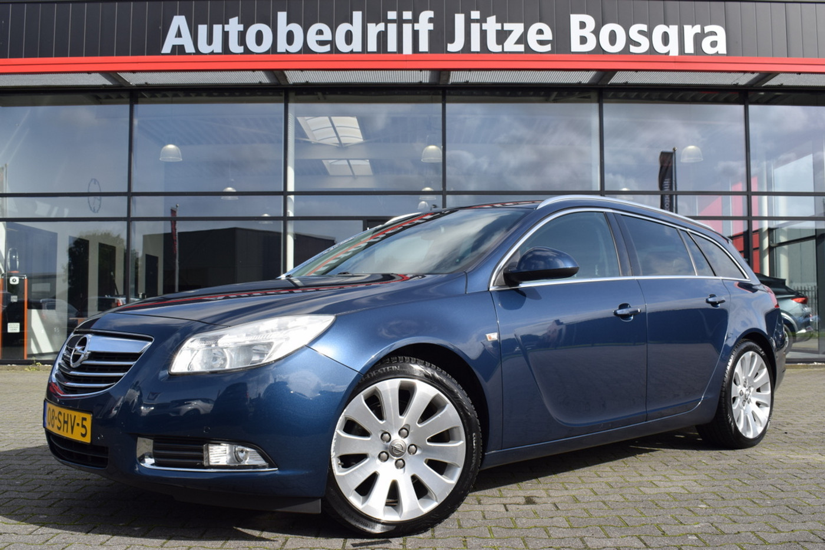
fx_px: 825
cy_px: 275
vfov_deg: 36.9
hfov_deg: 53.1
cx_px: 412
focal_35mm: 36
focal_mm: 24
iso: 200
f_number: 9
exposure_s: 1/320
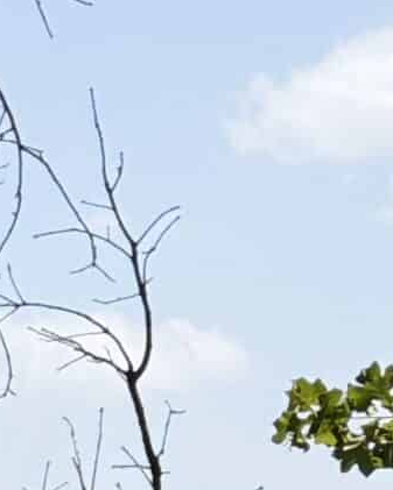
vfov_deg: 6.5
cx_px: -791
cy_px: 1041
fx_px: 4142
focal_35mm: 285
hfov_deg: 5.1
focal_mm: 6.76
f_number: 1.78
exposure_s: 1/5587
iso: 64
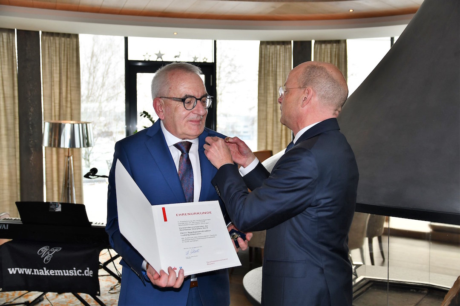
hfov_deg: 53.1
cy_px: 153
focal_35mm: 36
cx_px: 230
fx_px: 460
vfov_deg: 36.9
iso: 400
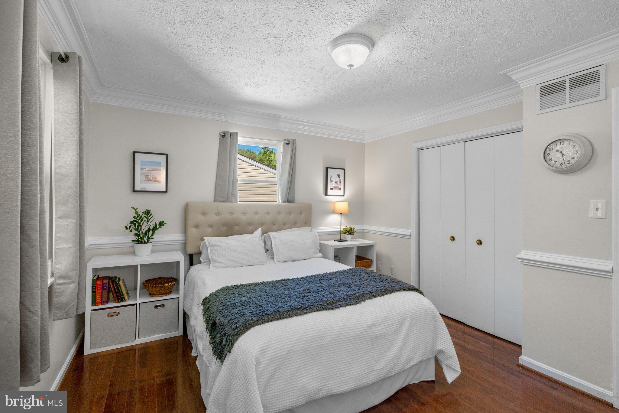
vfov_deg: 73.8
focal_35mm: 16
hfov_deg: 96.7
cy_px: 206
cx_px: 310
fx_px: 275
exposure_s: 1/20
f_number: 8
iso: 400
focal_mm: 16
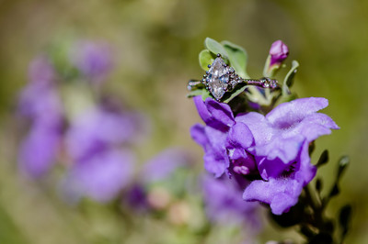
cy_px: 116
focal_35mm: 110
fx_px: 1127
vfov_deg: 12.4
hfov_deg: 18.5
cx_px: 185
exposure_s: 1/2500
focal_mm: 105
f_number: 5.6
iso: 200
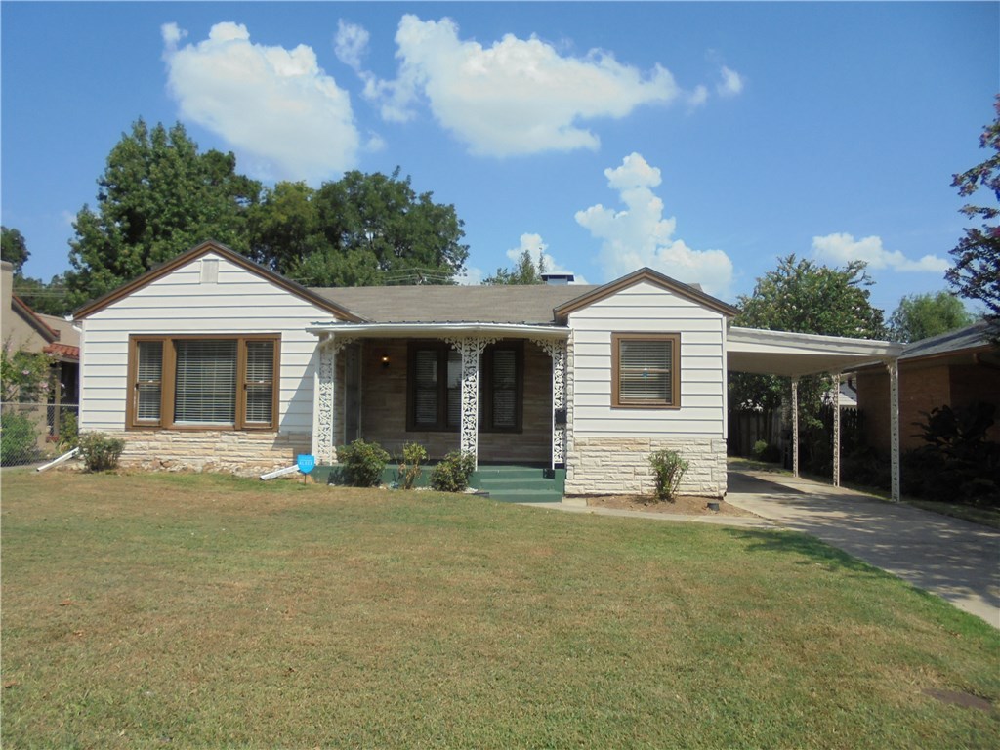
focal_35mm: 26
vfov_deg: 53.1
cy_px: 375
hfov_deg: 67.3
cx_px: 500
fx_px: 751
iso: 100
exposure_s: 1/125
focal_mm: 4.6
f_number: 11.5
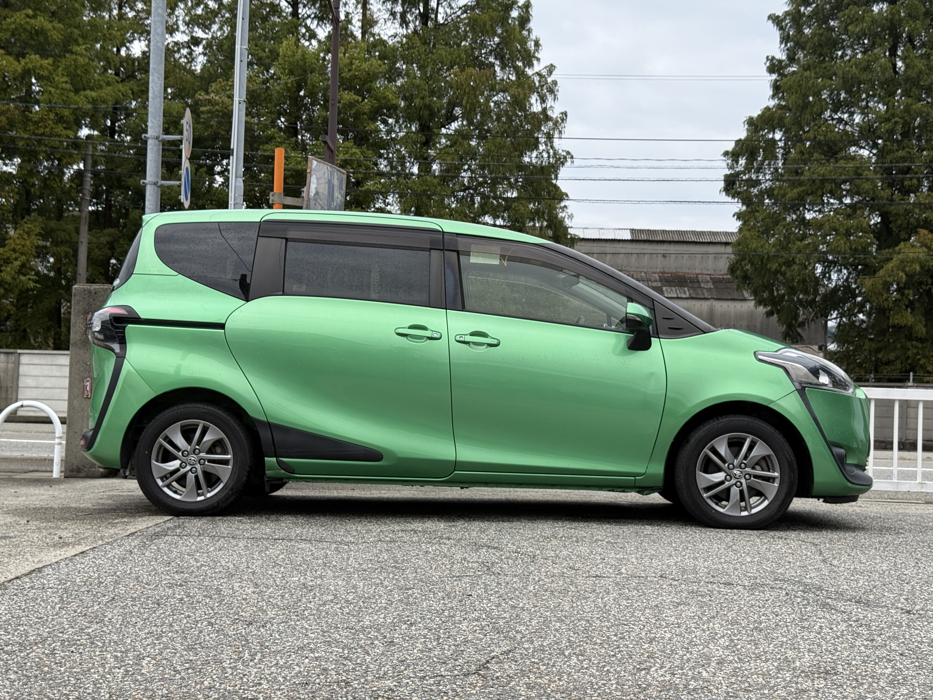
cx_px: 466
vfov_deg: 30.3
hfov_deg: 39.7
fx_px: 1294
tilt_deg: +2.3
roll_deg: -1.6
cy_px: 350
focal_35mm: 48
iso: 64
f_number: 1.78
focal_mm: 6.76
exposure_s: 1/2342
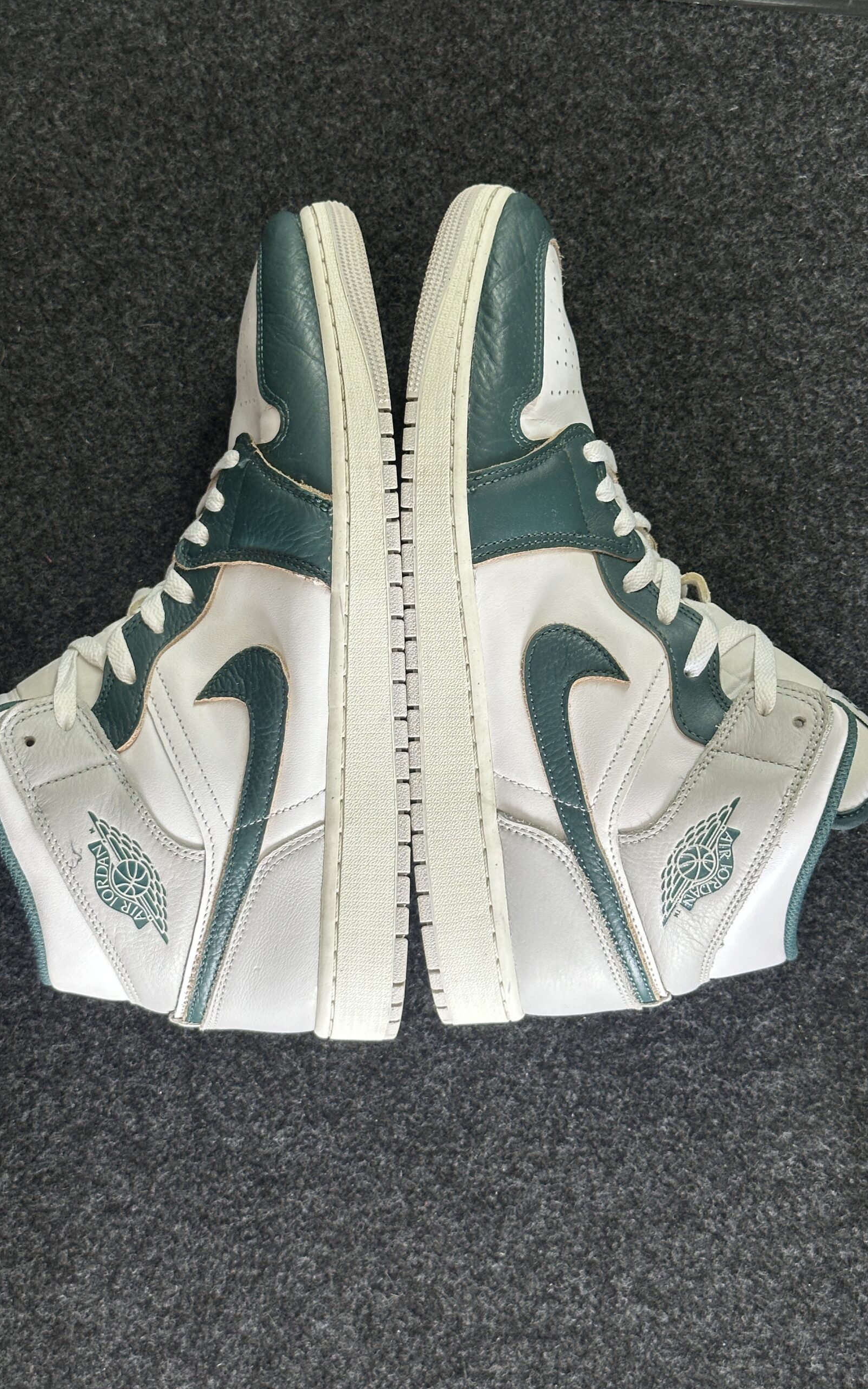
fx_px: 1931
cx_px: 408
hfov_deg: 25.3
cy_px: 695
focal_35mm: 51
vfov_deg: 39.6
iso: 80
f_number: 1.78
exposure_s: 1/50
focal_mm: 6.86
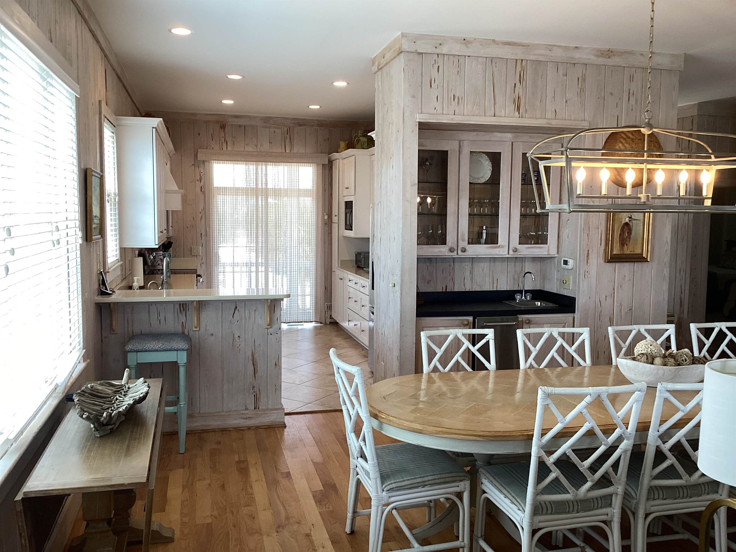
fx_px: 659
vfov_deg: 45.4
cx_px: 368
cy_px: 276
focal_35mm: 31
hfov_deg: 58.4
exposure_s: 1/60
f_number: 2.4
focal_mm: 3.3
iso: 64
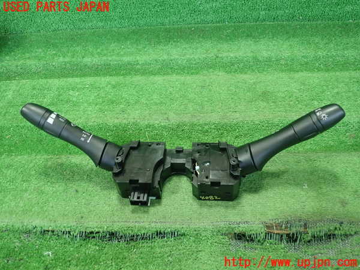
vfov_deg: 46.8
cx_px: 180
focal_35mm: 30
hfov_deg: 60.0
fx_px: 312
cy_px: 135
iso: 500
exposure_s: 1/125
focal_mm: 5.5
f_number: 2.3
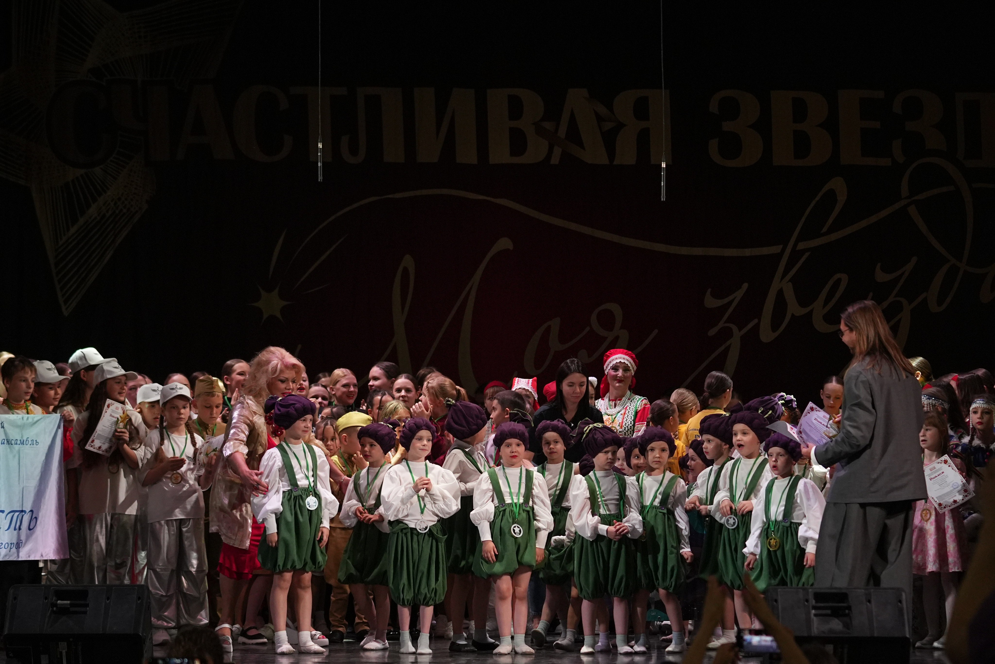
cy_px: 332
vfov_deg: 13.0
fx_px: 2902
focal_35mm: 105
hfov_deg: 19.5
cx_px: 498
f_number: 2.8
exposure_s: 1/250
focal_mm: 70
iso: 2000
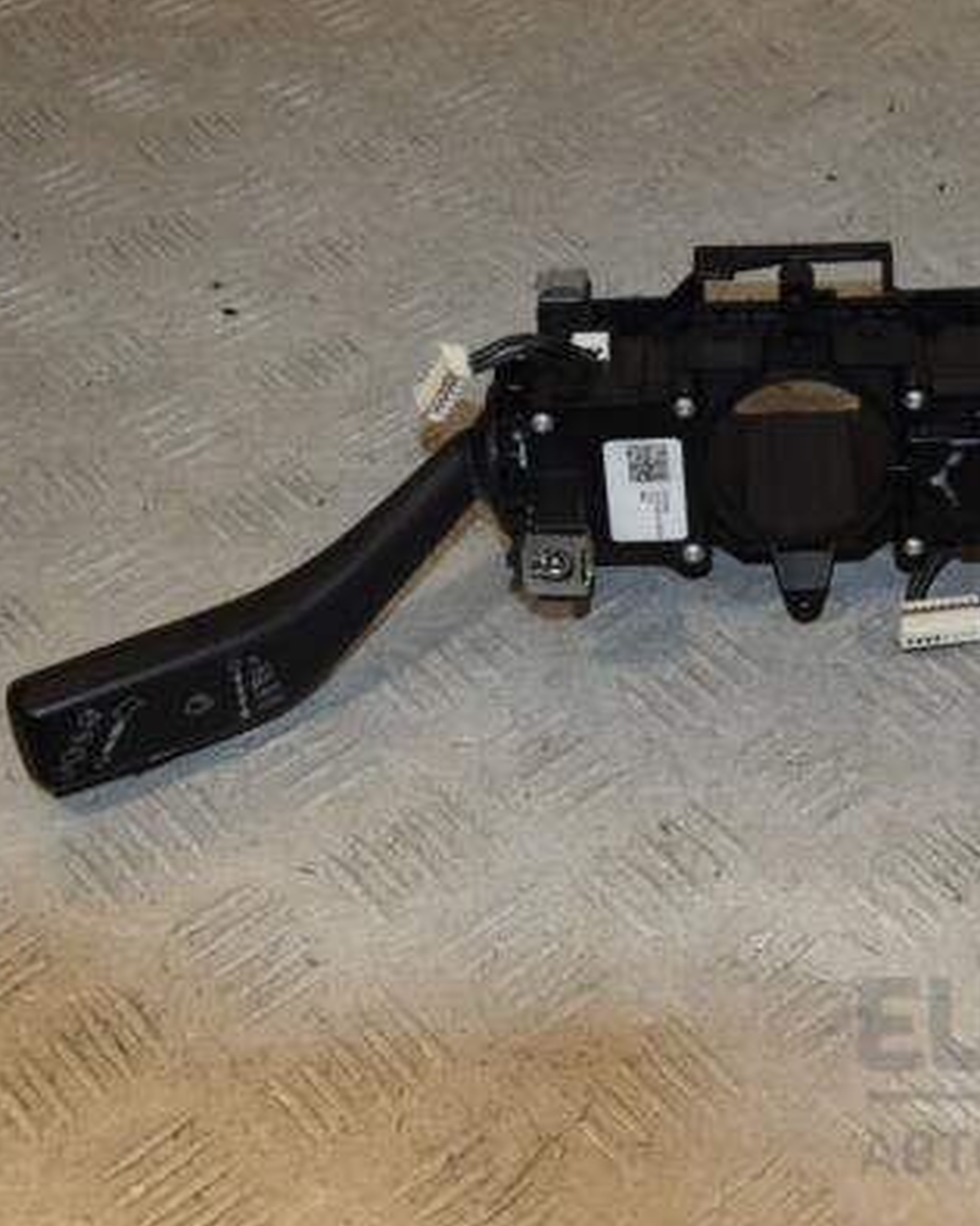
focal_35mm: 60
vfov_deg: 31.5
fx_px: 2176
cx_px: 800
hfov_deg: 24.9
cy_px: 610
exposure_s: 1/200
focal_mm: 28
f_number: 9
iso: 800
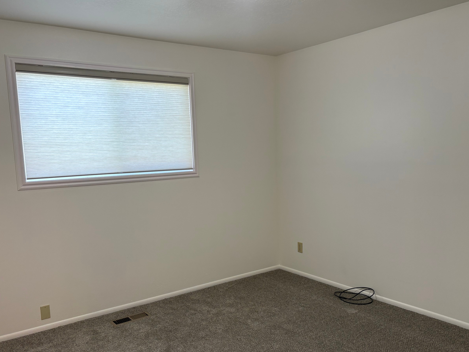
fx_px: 420
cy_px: 199
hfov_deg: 58.4
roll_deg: +1.7
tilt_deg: -7.3
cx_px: 240
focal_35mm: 31
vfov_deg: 45.3
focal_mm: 5.96
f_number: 1.6
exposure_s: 1/60
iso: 64
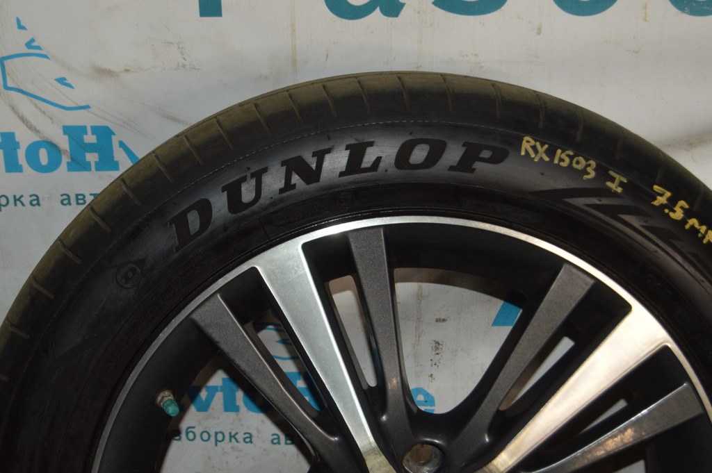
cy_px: 236
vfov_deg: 16.5
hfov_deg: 24.6
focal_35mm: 82
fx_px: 1630
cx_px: 356
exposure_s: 1/60
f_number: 5.6
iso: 1400
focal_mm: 55
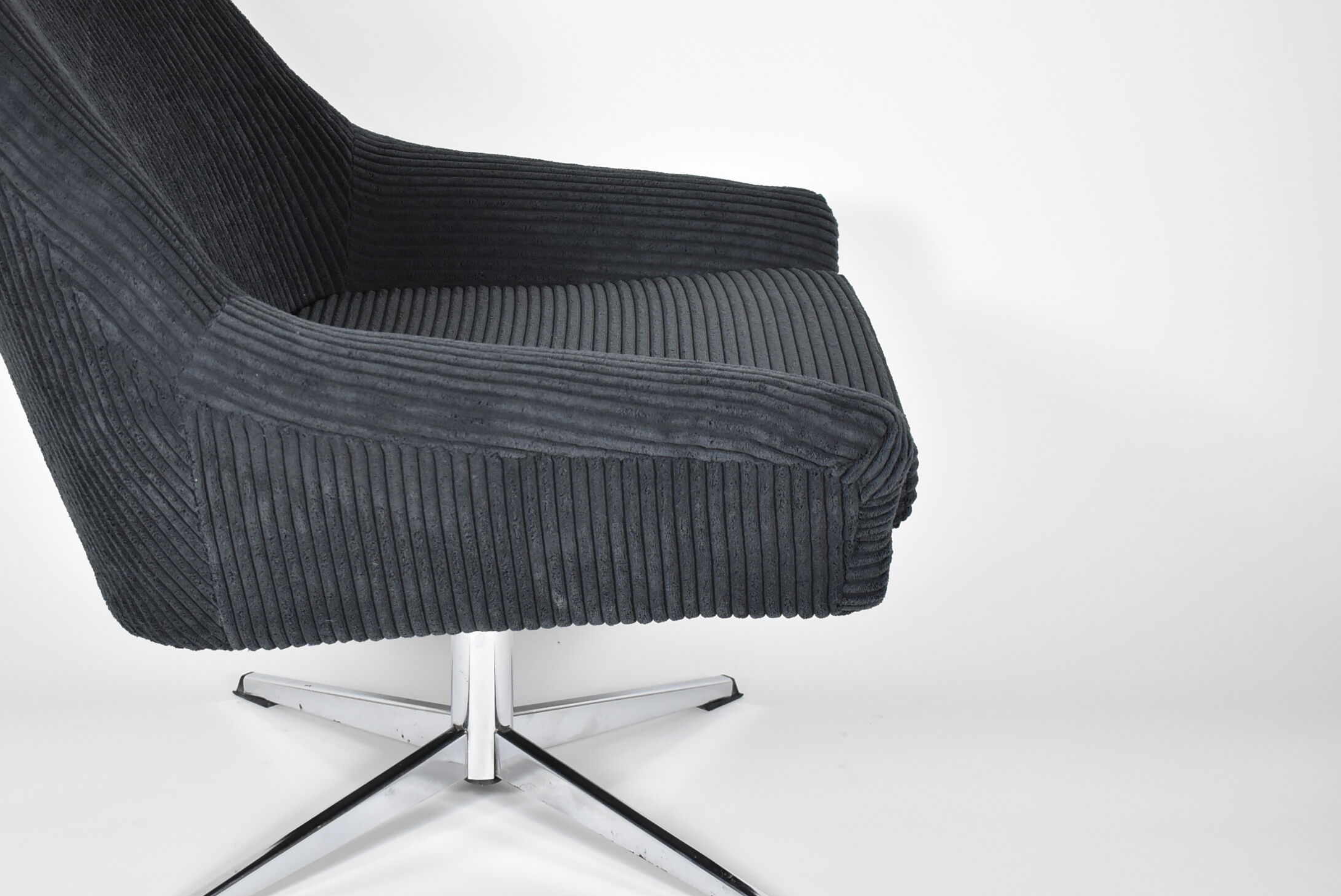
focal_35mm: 62
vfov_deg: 21.9
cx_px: 419
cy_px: 364
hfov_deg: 32.0
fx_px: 2311
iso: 1600
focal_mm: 30
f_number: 4.2
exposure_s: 1/125
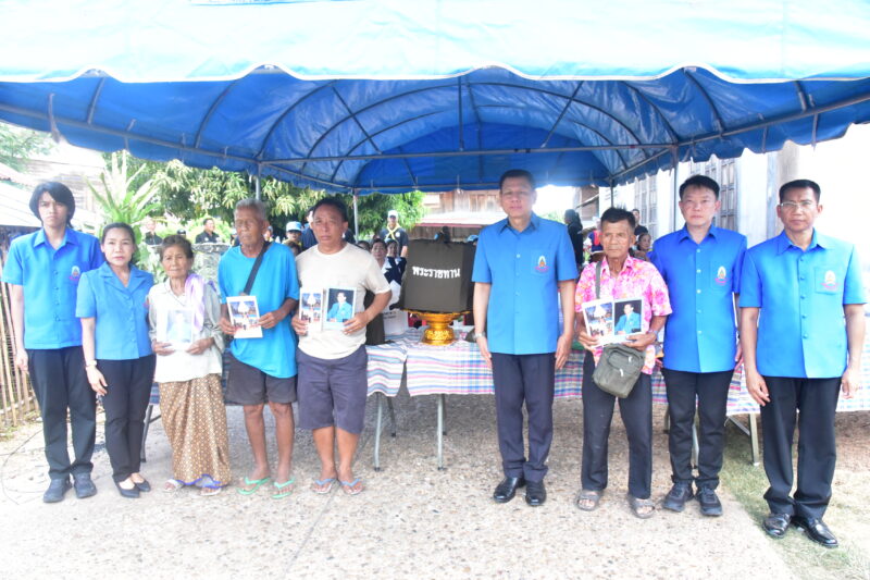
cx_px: 435
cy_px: 290
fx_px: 652
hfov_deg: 67.4
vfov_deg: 47.9
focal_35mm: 27
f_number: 9
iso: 5000
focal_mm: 27
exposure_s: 1/320
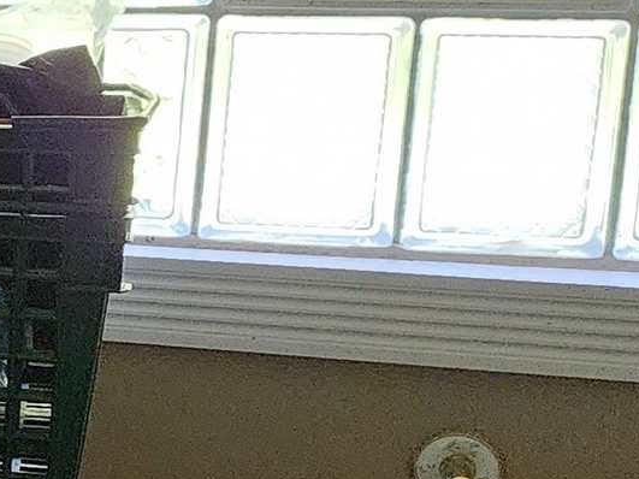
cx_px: -1051
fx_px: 2455
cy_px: 337
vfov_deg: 11.1
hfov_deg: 11.4
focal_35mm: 133
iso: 800
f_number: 1.8
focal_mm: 6.4
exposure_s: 1/120
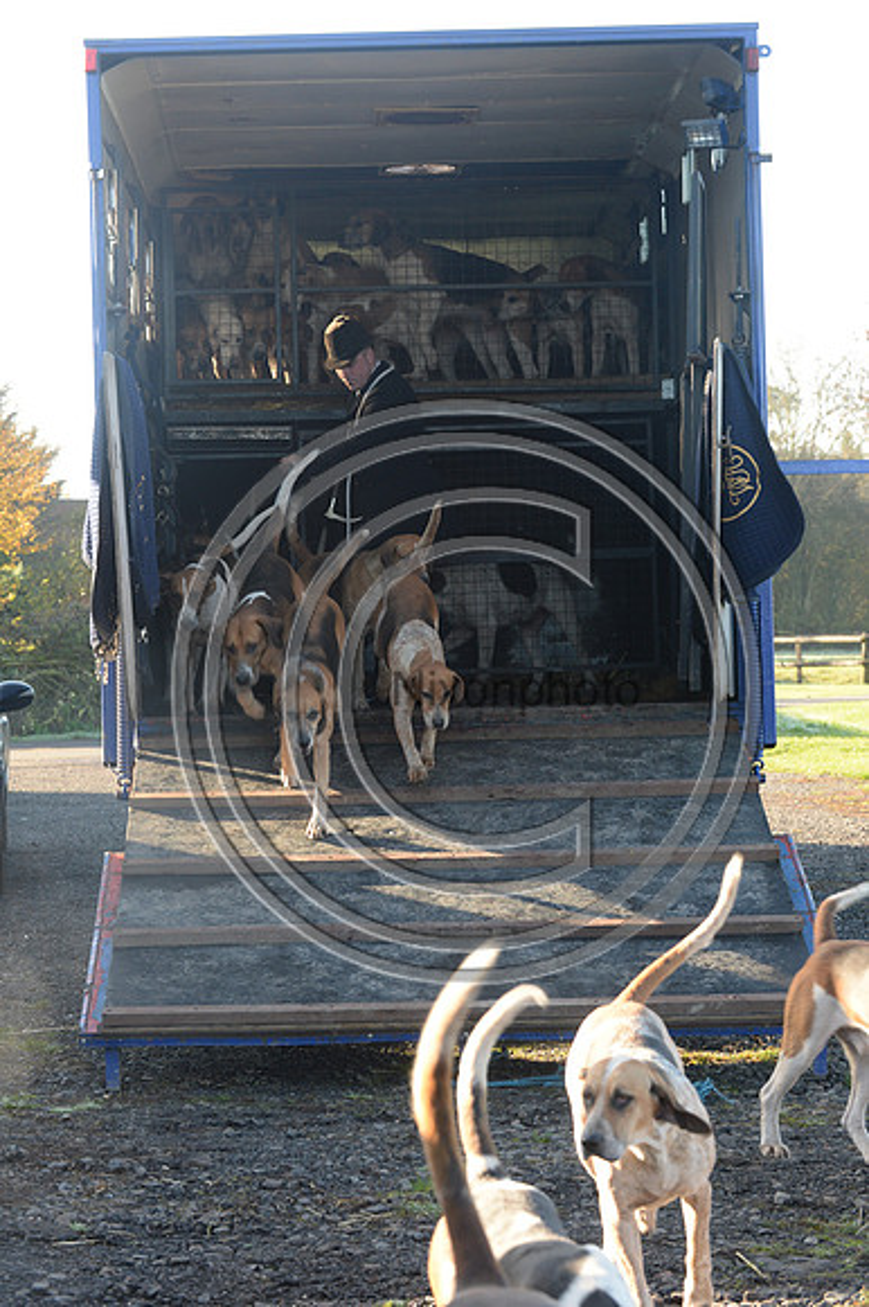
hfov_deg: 13.4
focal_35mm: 102
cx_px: 434
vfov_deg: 20.0
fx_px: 3697
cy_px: 654
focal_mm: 102
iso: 1000
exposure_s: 1/200
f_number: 7.1
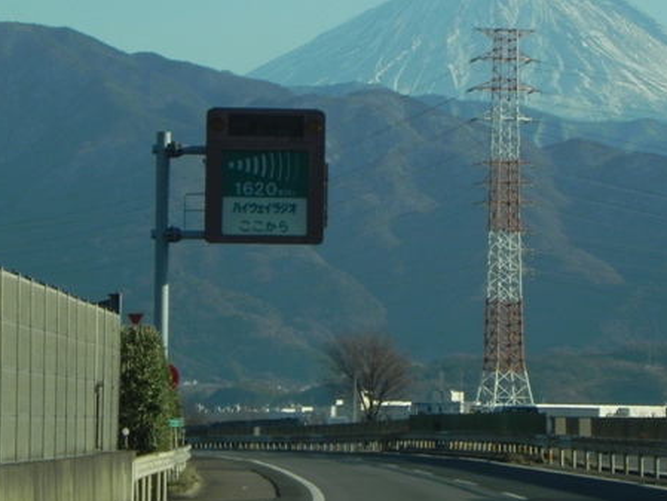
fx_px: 4799
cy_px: 207
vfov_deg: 6.0
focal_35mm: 249
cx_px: 388
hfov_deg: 7.9
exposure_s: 1/864
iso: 200
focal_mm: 32.7
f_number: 6.3
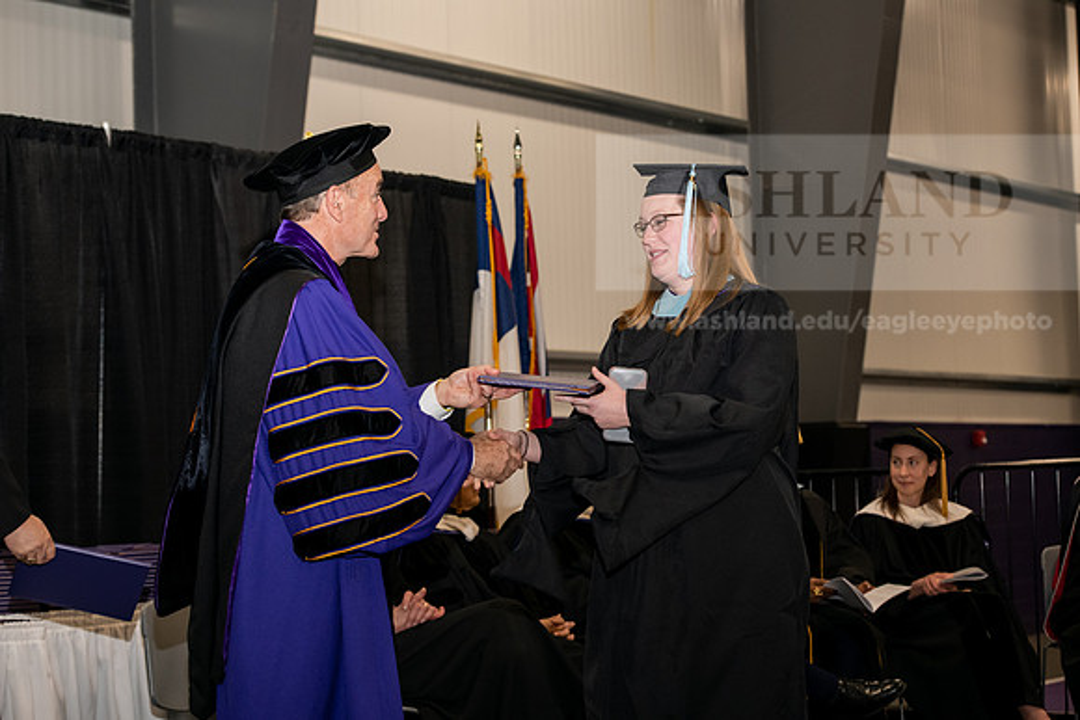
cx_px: 540
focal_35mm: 80
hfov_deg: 25.4
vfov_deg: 17.1
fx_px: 2400
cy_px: 360
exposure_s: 1/200
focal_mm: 80
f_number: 5.6
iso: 1600
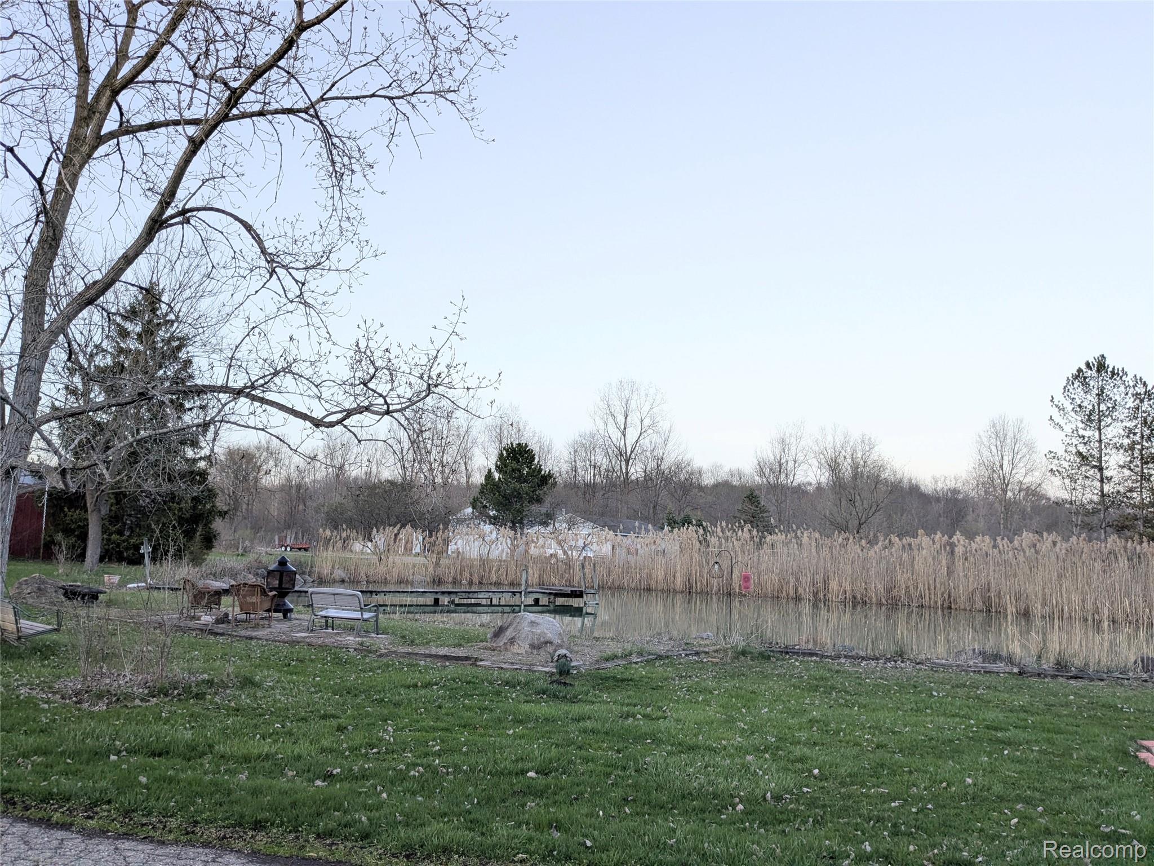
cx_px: 577
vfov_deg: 51.4
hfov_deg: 65.3
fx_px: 900
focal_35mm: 27
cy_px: 433
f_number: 1.73
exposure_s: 1/125
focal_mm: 4.38
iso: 61
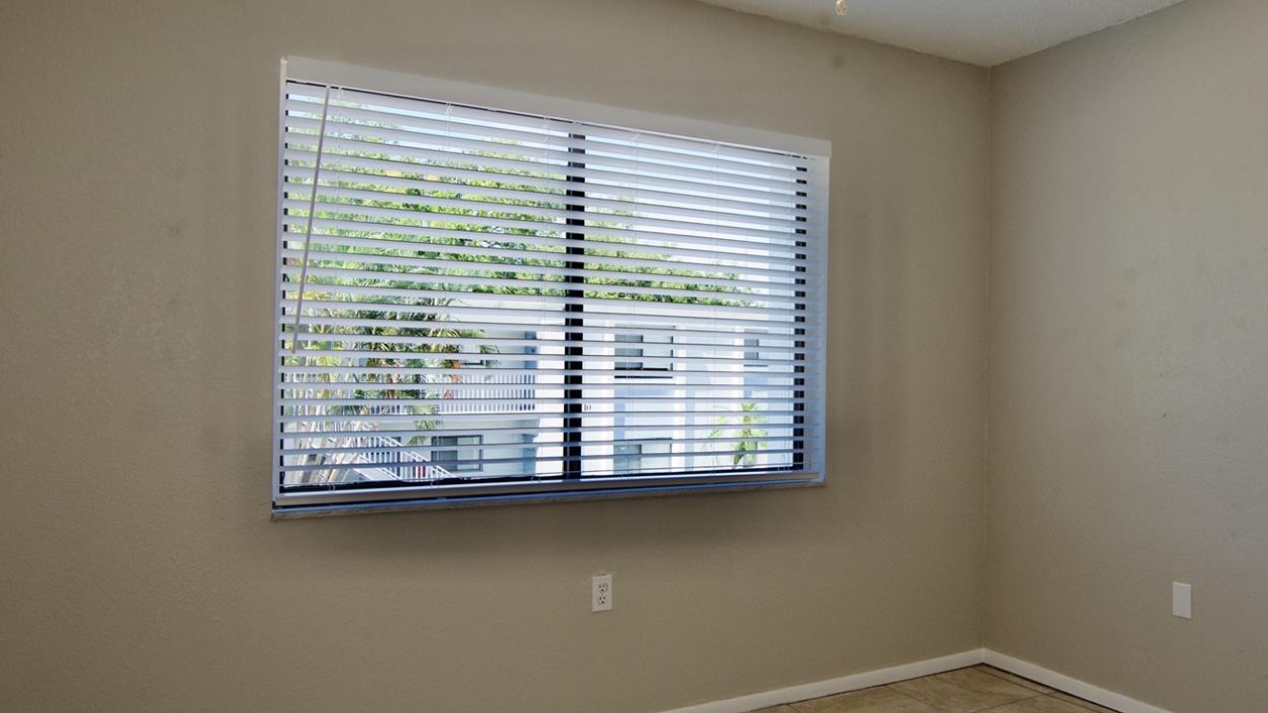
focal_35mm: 28
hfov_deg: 67.5
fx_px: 941
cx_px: 736
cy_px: 364
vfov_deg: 41.5
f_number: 5.6
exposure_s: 1/125
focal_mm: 14
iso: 140
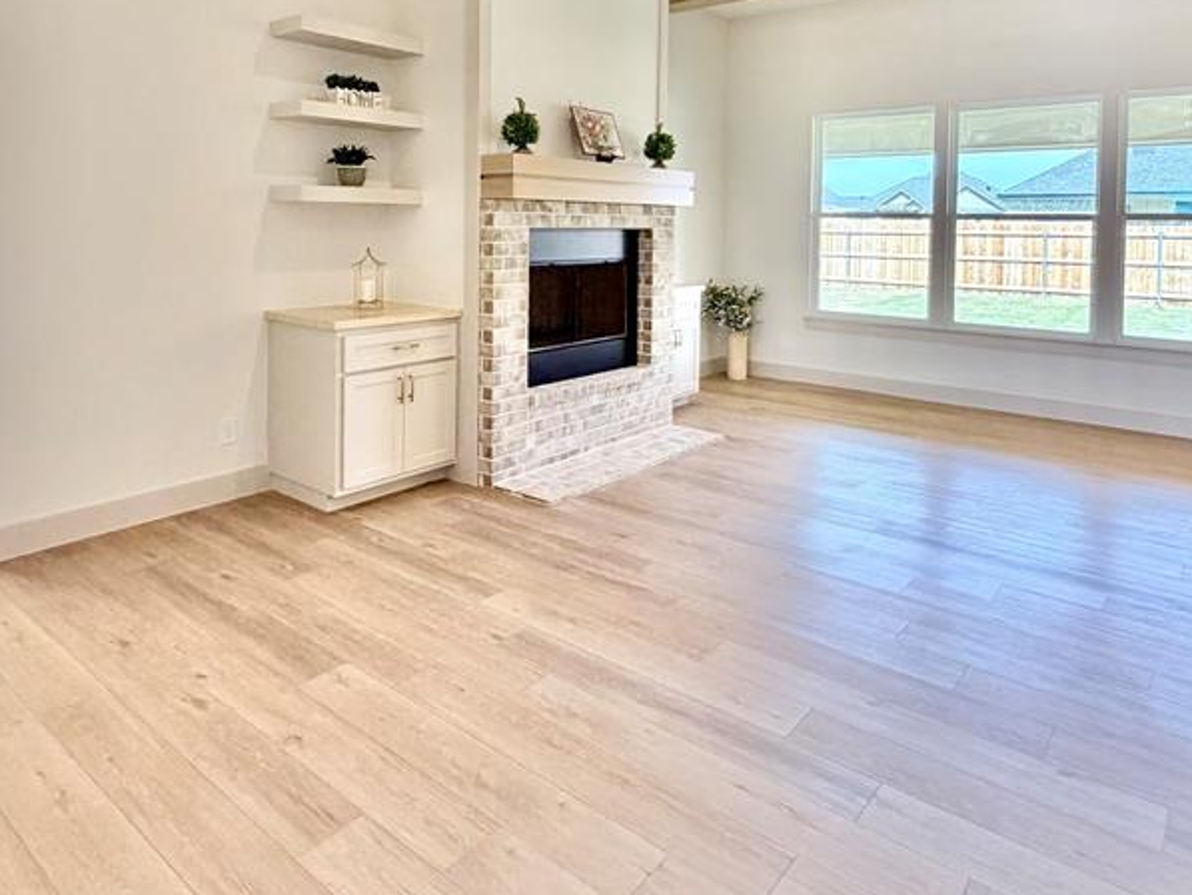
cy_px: 244
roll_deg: -0.3
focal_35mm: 24
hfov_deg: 71.6
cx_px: 589
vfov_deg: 54.6
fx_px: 827
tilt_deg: -1.8
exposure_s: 1/120
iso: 160
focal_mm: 2.22
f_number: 2.2
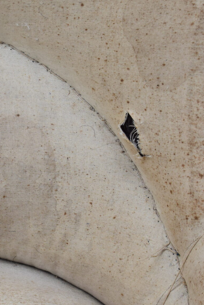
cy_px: 191
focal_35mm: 126
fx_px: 1071
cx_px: 28
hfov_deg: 10.8
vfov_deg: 16.2
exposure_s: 1/20
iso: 400
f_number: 6.3
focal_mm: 38
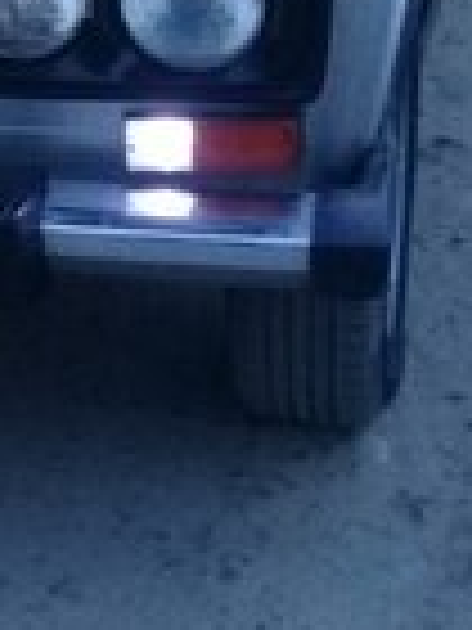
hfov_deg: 12.7
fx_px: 2000
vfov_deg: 17.4
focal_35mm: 110
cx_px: -252
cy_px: -32
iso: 160
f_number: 2.2
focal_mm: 3.3
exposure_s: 1/33
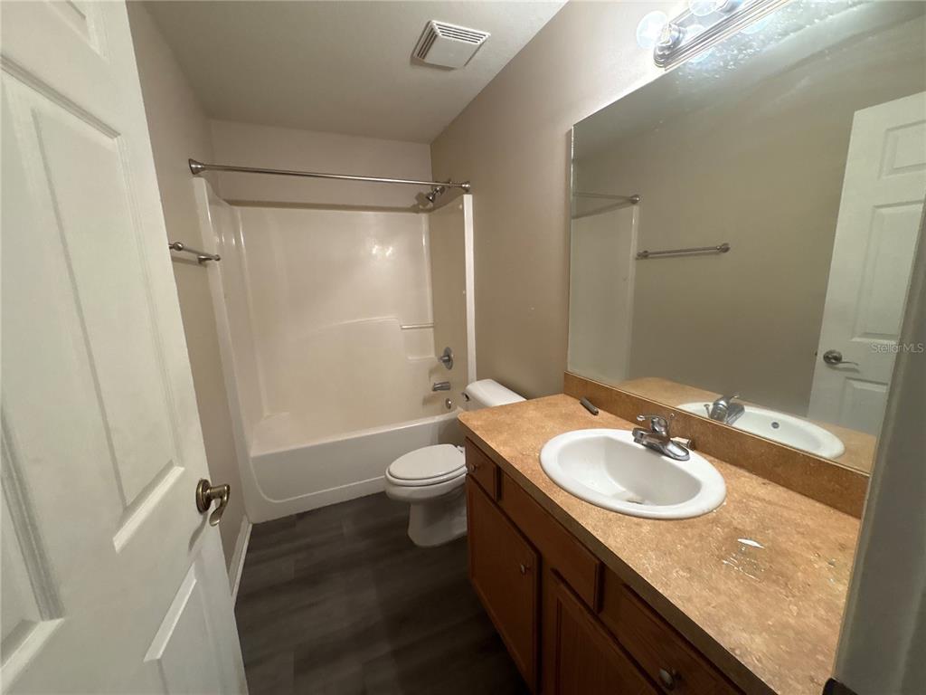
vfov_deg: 85.7
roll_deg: +1.4
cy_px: 348
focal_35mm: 14
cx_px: 463
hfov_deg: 102.1
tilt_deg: -9.1
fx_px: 375
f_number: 2.2
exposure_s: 1/60
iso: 400
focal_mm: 2.22
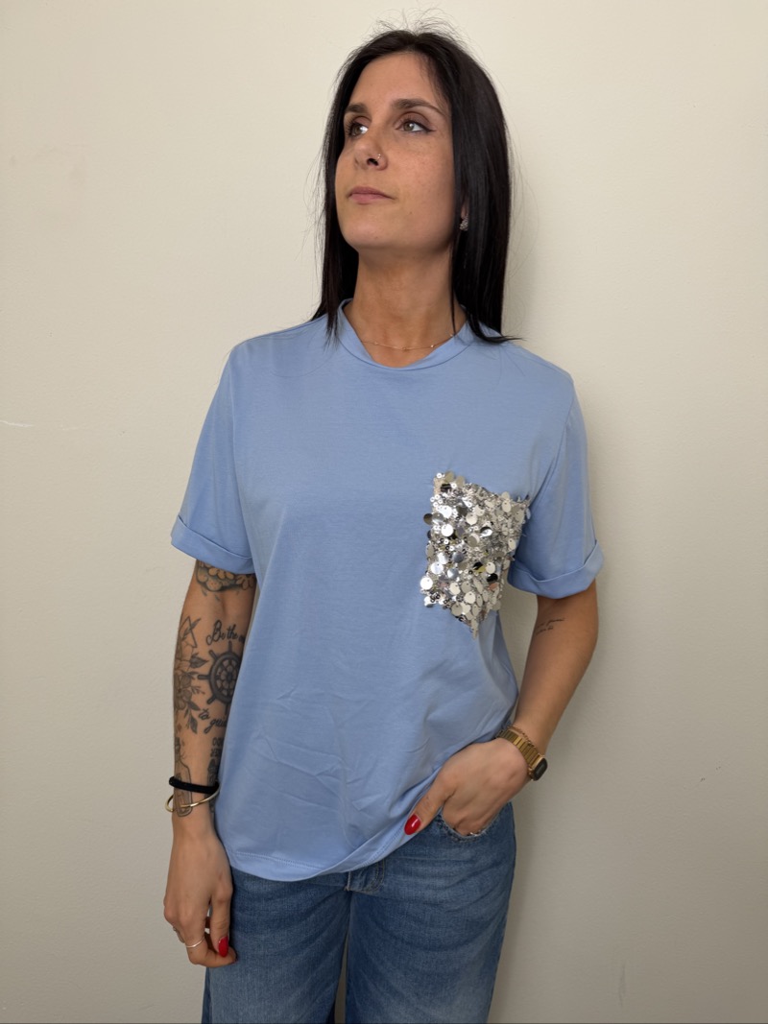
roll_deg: -4.6
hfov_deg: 56.8
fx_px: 710
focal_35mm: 24
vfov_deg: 71.6
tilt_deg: -9.5
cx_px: 384
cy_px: 512
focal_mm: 6.76
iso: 64
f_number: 1.78
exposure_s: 1/270
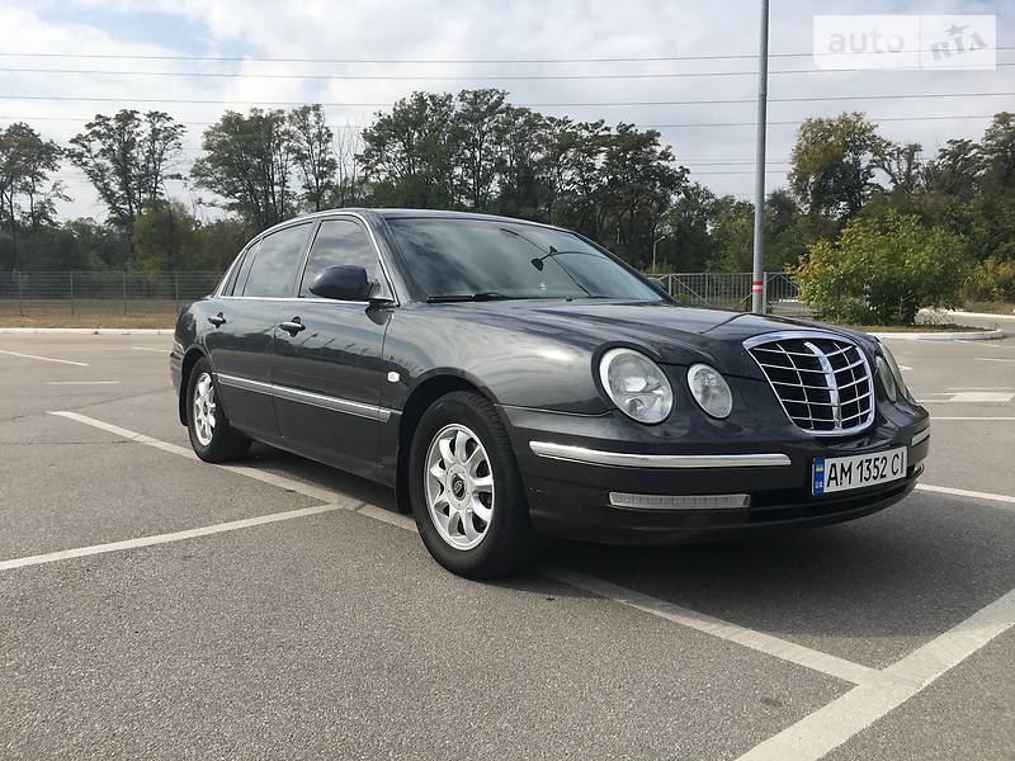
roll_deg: -0.6
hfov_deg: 61.7
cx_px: 508
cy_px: 380
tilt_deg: -3.9
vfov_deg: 48.2
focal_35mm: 29
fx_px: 850
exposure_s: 1/1131
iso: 25
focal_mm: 4.2
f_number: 2.2
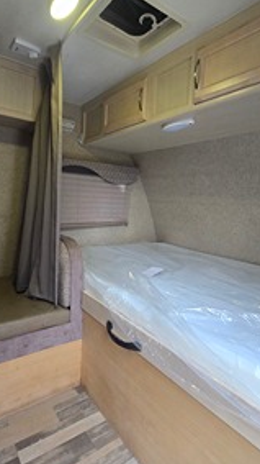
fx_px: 245
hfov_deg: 55.8
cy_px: 231
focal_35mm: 20
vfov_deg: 86.6
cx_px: 121
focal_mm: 1.7
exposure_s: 1/60
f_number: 2.2
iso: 320
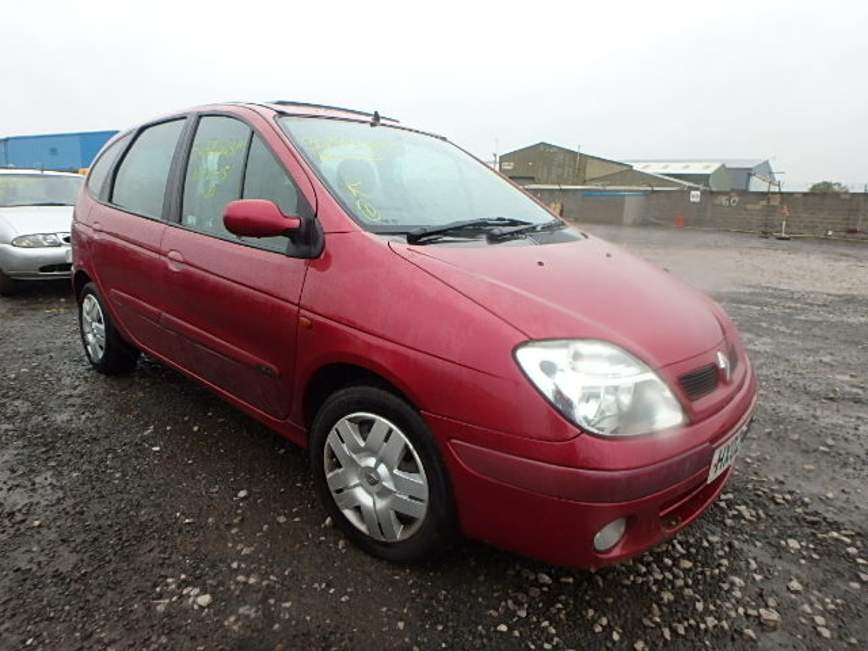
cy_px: 326
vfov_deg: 63.4
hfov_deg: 79.0
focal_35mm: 21
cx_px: 434
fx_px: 527
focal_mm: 3.7
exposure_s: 1/125
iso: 125
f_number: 3.5
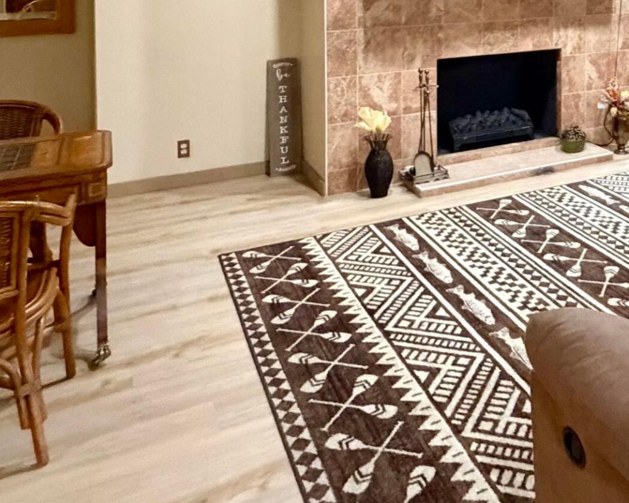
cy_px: -34
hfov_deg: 42.8
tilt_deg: -1.3
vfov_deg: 33.8
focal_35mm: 39
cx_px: 568
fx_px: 726
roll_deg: -0.3
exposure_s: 1/60
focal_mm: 2.22
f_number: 2.2
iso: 1000
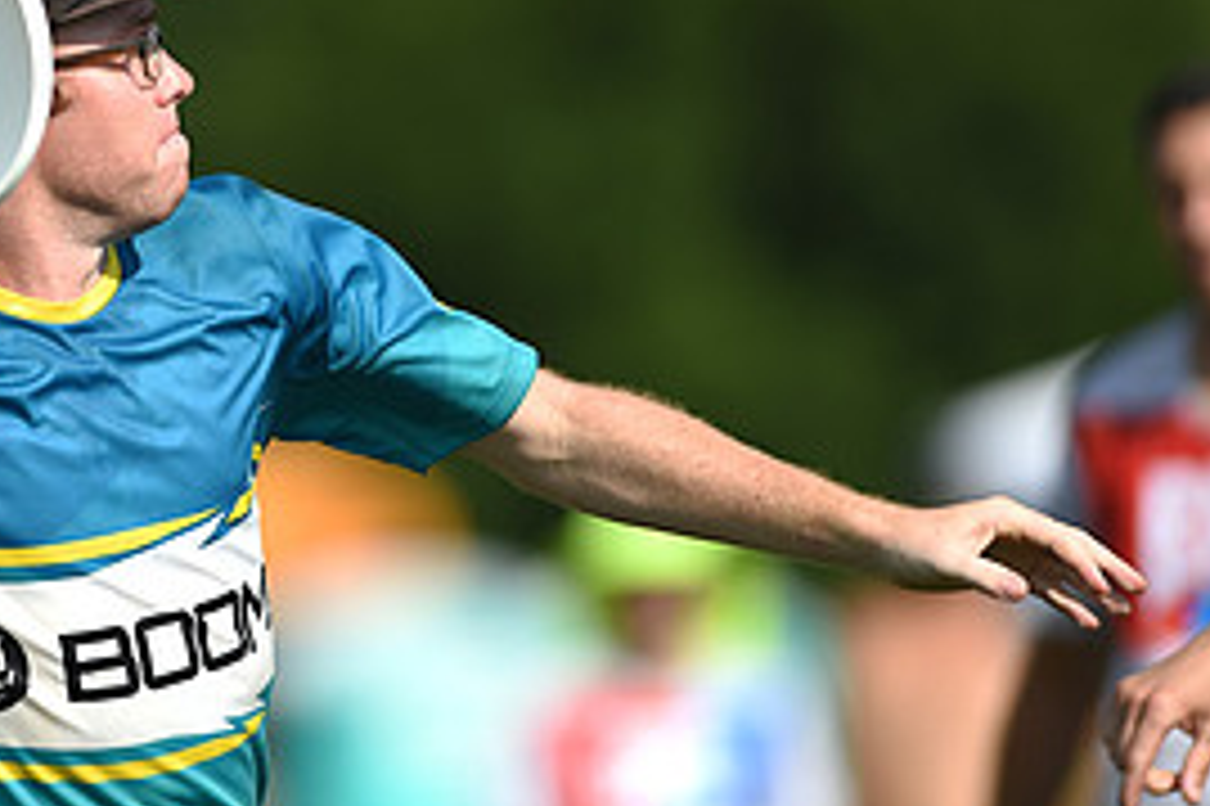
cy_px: 227
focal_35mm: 862
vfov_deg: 1.6
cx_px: 9
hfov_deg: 2.4
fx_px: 28954
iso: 50
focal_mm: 400
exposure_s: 1/1000
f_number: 2.8
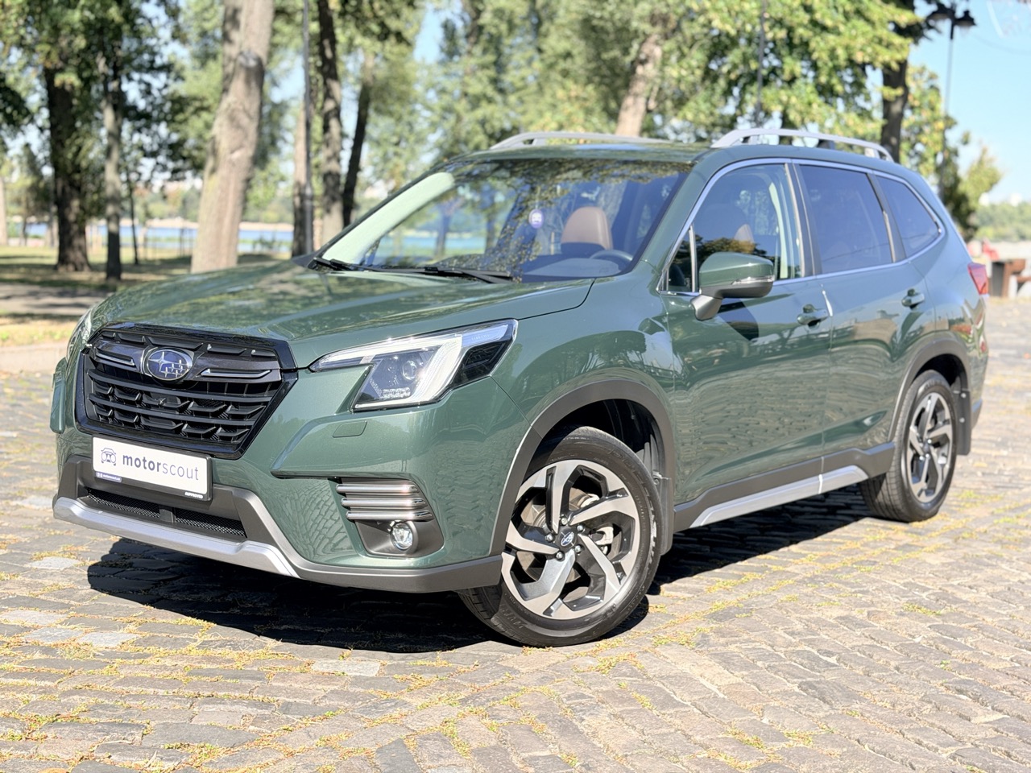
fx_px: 1430
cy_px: 386
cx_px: 516
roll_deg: -1.2
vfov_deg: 30.3
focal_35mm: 48
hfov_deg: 39.7
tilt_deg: -6.9
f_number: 1.78
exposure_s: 1/2342
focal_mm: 6.76
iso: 100
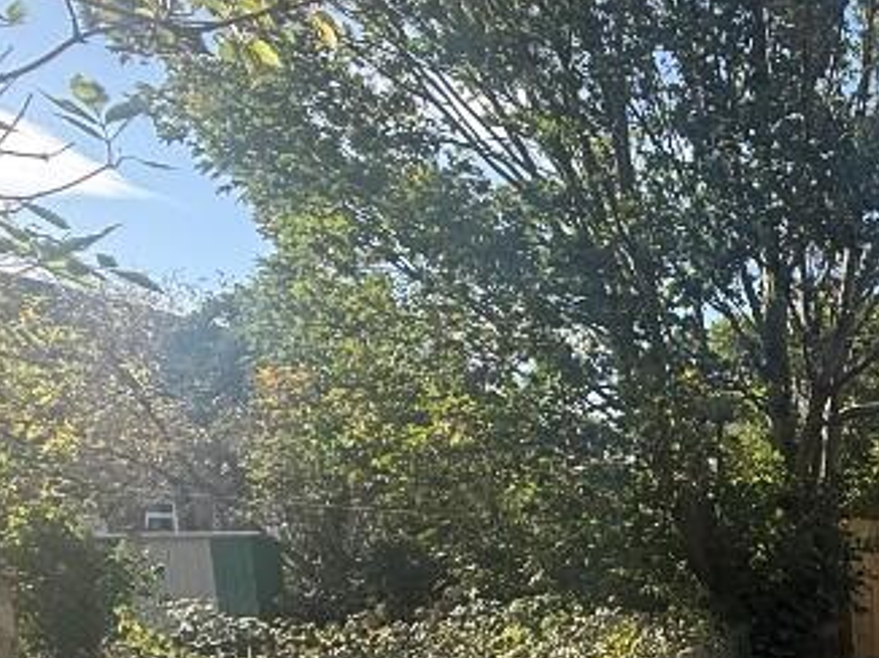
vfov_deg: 30.0
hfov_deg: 34.4
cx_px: 1054
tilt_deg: -6.8
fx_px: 1116
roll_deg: +0.6
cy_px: 698
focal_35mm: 44
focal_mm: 2.22
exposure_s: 1/590
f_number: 2.2
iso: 64
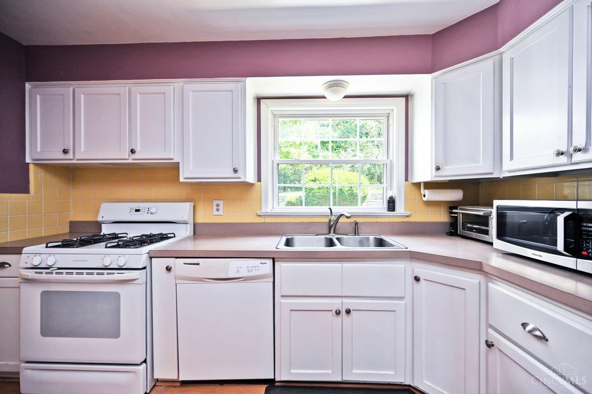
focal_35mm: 14
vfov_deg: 81.2
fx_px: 230
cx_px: 296
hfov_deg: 104.3
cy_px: 197
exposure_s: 1/60
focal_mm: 14
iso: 200
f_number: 4.5
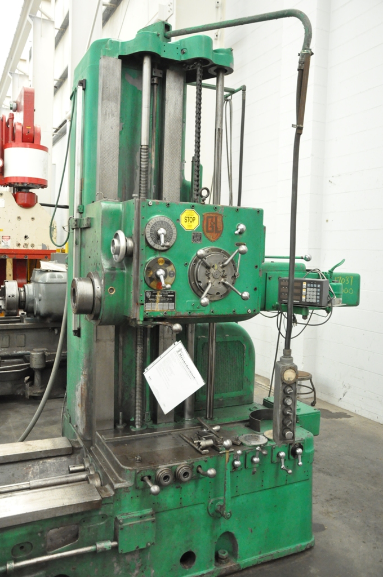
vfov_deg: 59.6
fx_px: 504
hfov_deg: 41.6
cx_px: 192
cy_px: 288
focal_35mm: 32
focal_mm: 21
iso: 3200
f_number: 3.8
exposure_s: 1/30
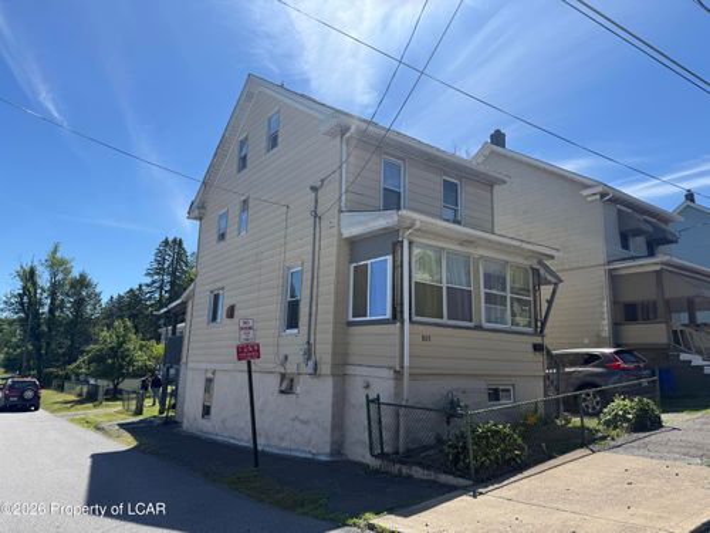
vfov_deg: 56.8
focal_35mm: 24
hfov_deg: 71.6
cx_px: 355
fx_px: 492
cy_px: 266
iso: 80
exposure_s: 1/3953
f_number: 1.78
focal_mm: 6.76
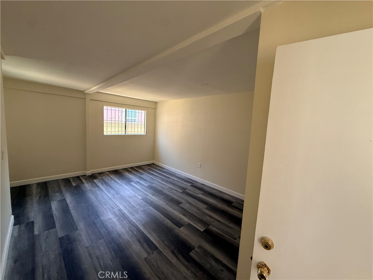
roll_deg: -3.4
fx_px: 151
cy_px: 140
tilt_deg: -5.1
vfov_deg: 85.7
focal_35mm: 14
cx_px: 186
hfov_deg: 102.1
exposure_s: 1/99
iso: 250
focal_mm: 2.22
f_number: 2.2
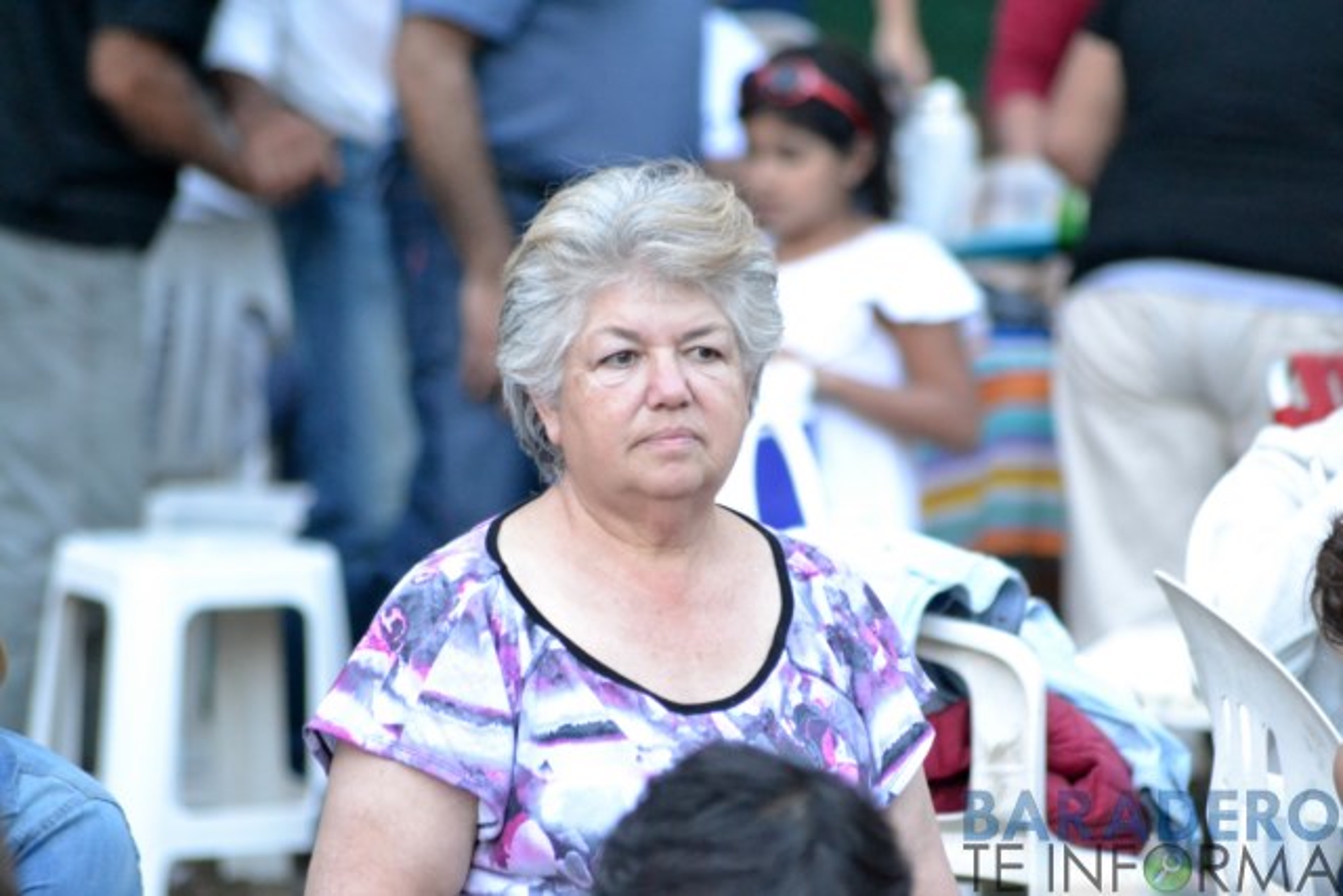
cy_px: 448
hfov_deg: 4.6
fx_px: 16790
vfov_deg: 3.1
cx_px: 672
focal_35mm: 450
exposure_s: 1/250
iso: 3200
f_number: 5.6
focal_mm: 300
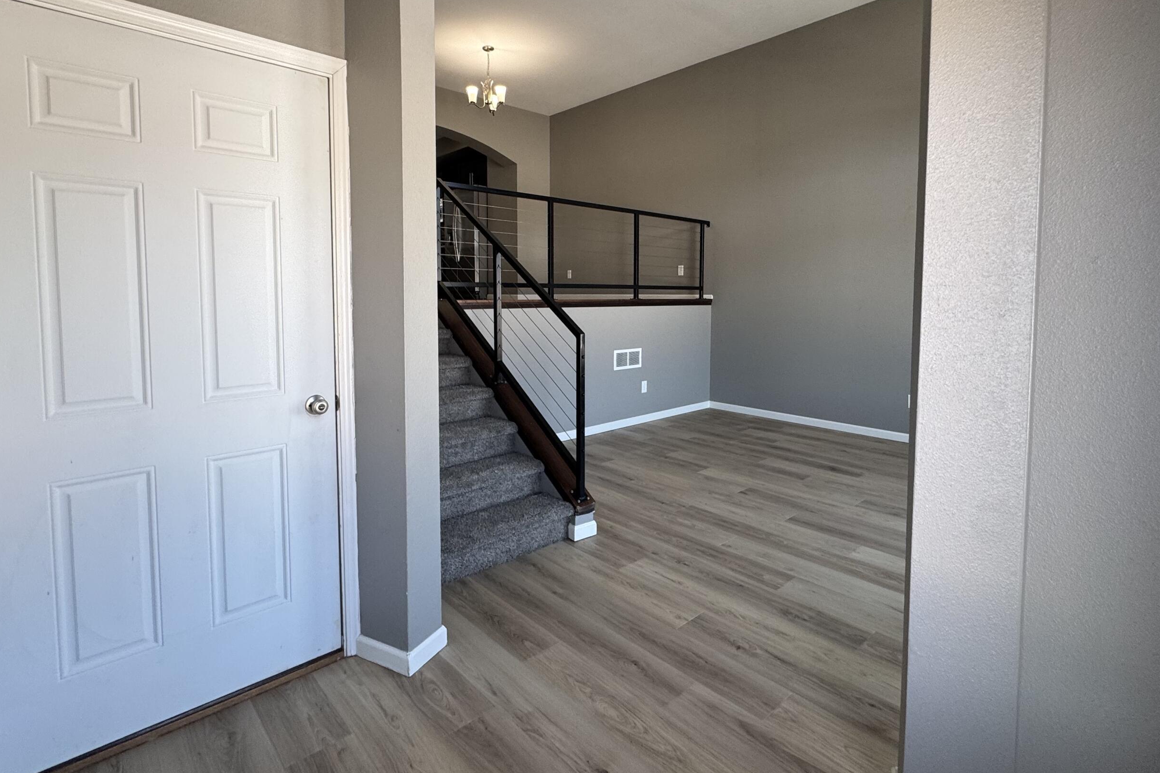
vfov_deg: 67.0
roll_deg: +0.4
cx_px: 582
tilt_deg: -2.9
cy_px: 325
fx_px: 580
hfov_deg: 90.0
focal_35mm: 18
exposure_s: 1/120
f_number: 2.2
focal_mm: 2.22
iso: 125
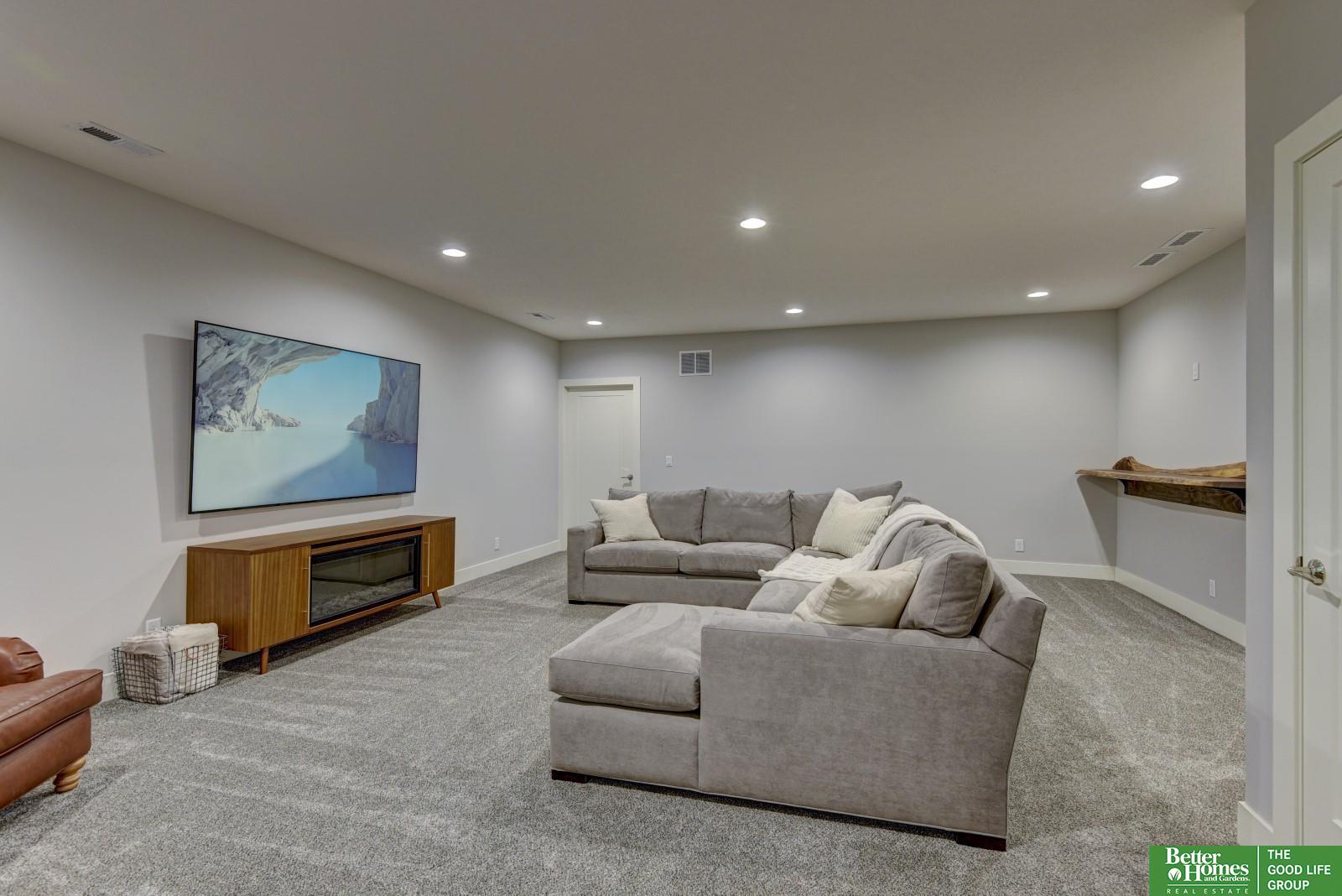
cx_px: 671
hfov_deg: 73.7
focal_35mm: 24
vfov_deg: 53.2
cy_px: 448
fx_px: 895
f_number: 8
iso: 400
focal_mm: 24
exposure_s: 1/3.33
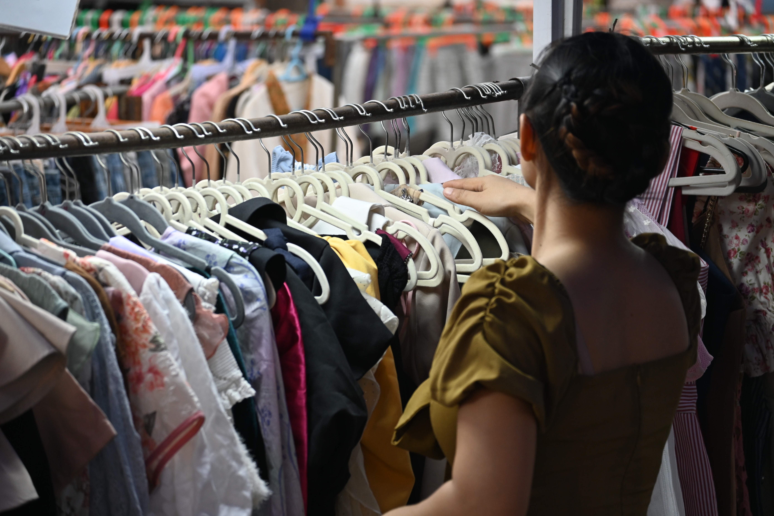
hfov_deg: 11.9
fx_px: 3708
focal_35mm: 172
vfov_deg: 8.0
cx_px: 387
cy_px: 258
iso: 400
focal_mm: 115
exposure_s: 1/160
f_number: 5
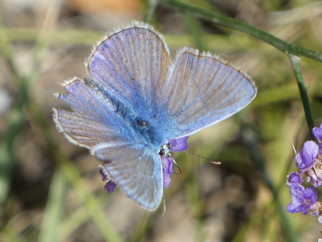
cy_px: 121
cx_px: 161
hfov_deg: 2.4
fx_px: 7694
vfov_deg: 1.8
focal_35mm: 827
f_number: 5.6
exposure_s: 1/160
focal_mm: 148.1
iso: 80
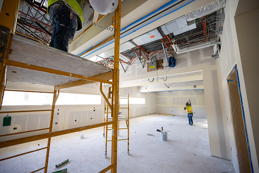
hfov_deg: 104.2
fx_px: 101
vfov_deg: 81.2
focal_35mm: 14
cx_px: 130
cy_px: 86
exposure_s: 1/100
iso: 1250
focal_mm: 14
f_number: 4
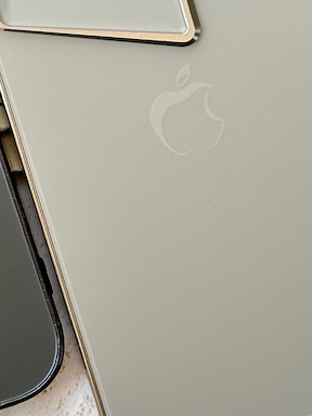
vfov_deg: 12.3
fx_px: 1923
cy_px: 178
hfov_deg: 9.2
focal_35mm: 160
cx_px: -42
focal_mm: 6.86
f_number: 1.78
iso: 64
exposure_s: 1/156
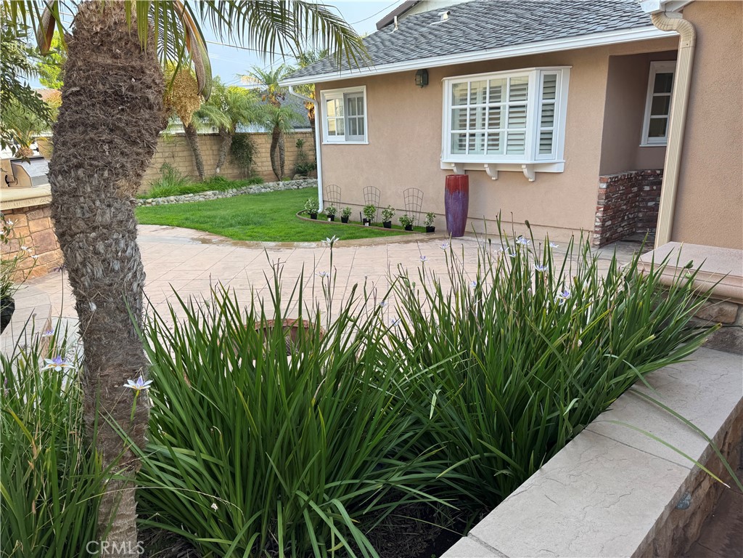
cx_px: 372
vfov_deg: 56.8
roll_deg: +1.5
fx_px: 515
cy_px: 279
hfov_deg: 71.6
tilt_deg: -17.3
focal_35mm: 24
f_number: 1.78
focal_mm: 6.76
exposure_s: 1/207
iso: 64
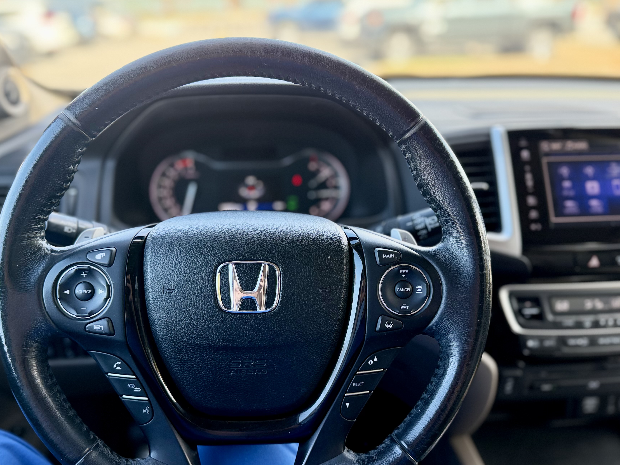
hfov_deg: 63.4
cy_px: 251
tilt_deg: -26.1
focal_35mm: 28
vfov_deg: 49.7
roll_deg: +0.7
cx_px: 297
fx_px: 502
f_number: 1.78
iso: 200
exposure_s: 1/224
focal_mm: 6.76
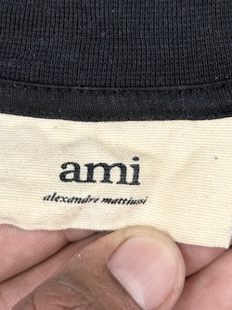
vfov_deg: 21.1
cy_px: 62
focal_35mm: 92
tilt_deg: -64.3
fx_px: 823
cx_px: 132
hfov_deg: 16.0
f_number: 1.78
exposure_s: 1/100
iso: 50
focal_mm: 6.76
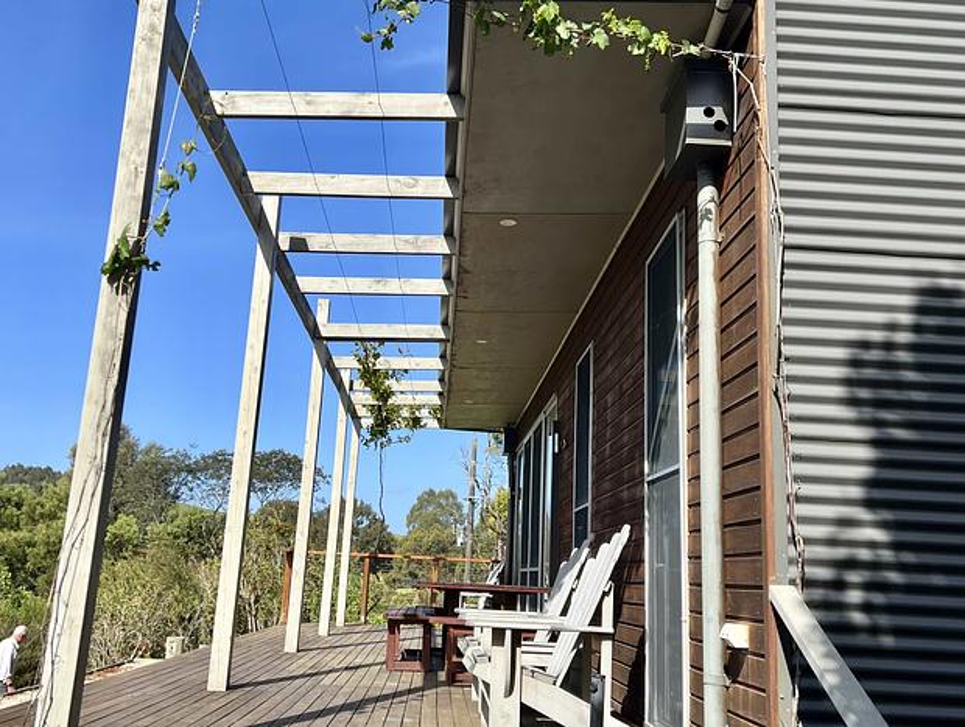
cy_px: 364
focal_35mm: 26
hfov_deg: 67.2
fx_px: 726
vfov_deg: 53.2
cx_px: 482
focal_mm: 5.7
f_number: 1.5
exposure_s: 1/3257
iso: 50
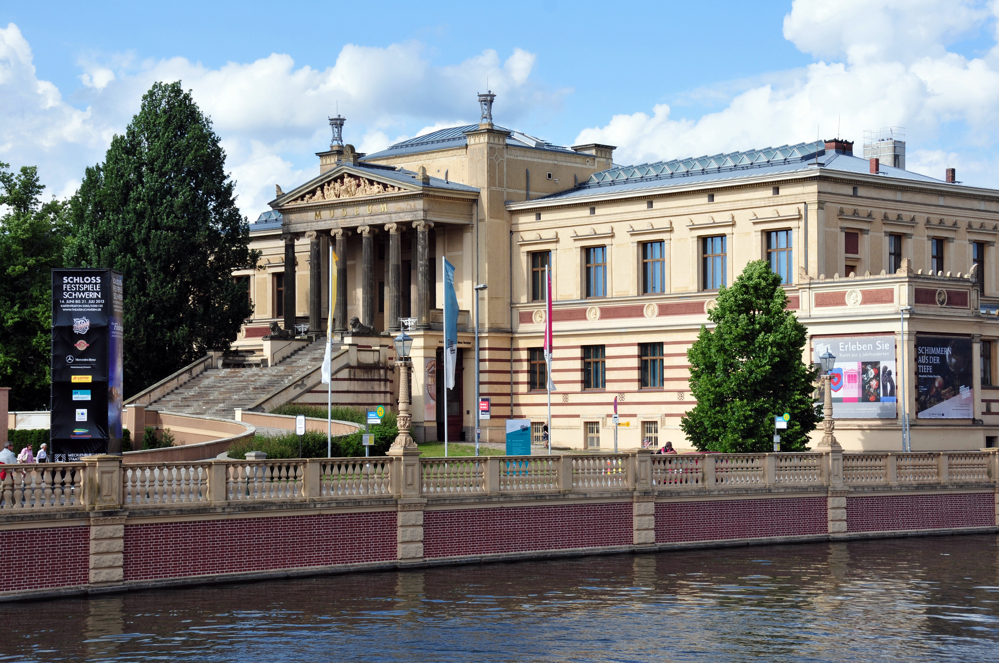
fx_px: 1996
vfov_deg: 18.9
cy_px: 332
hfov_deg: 28.1
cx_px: 500
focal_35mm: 72
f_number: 9
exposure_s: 1/320
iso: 200
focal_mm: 48
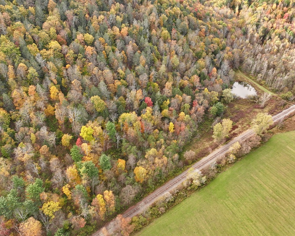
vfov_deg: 54.9
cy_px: 114
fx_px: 227
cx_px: 135
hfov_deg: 65.9
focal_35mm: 26
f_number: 2.8
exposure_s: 1/240
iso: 100
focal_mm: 12.29
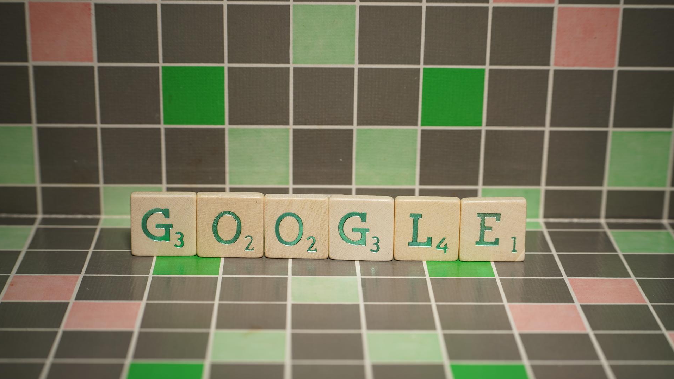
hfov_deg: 25.9
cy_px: 192
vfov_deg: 14.7
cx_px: 337
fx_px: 1465
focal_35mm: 82
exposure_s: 1/250
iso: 100
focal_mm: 78
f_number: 7.1
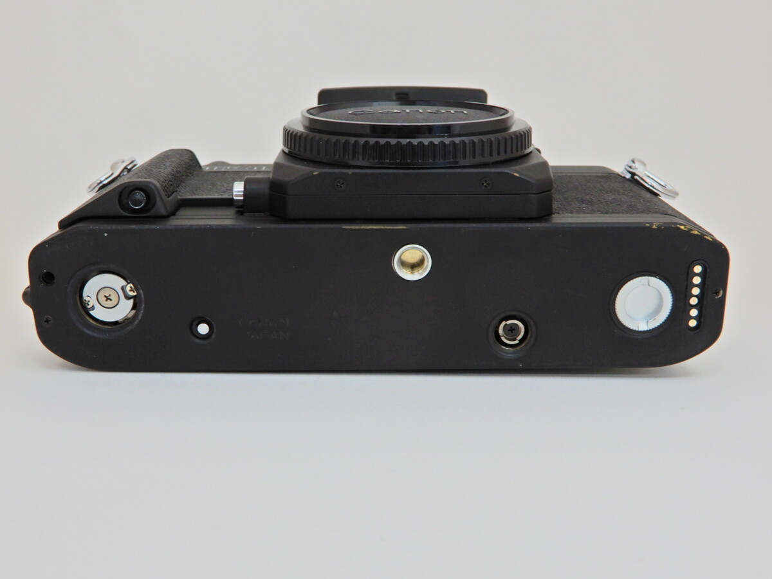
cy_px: 290
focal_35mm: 42
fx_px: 937
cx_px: 386
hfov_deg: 44.8
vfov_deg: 34.3
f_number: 4
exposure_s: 1/30
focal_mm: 7.5
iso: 140
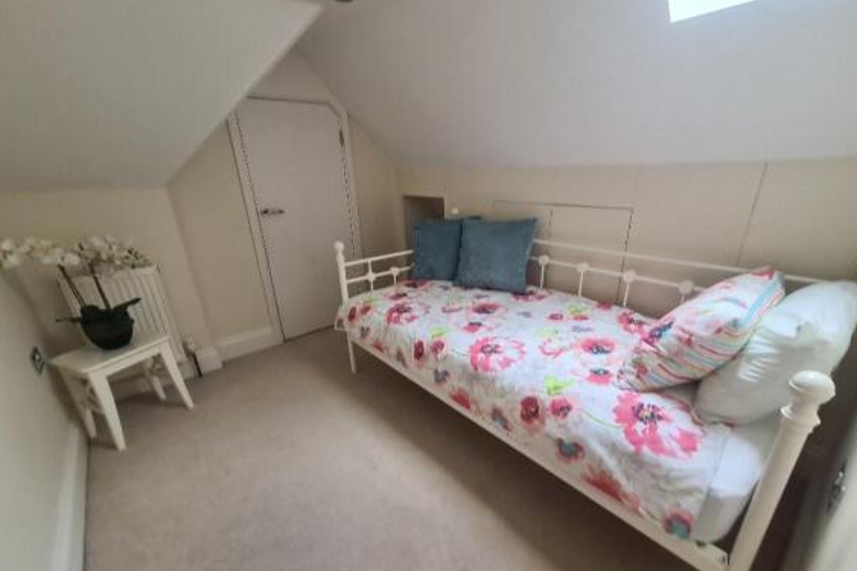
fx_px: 333
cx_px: 427
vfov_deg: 81.0
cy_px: 313
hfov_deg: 104.3
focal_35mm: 14
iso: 125
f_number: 2.2
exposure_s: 1/50
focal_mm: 2.22
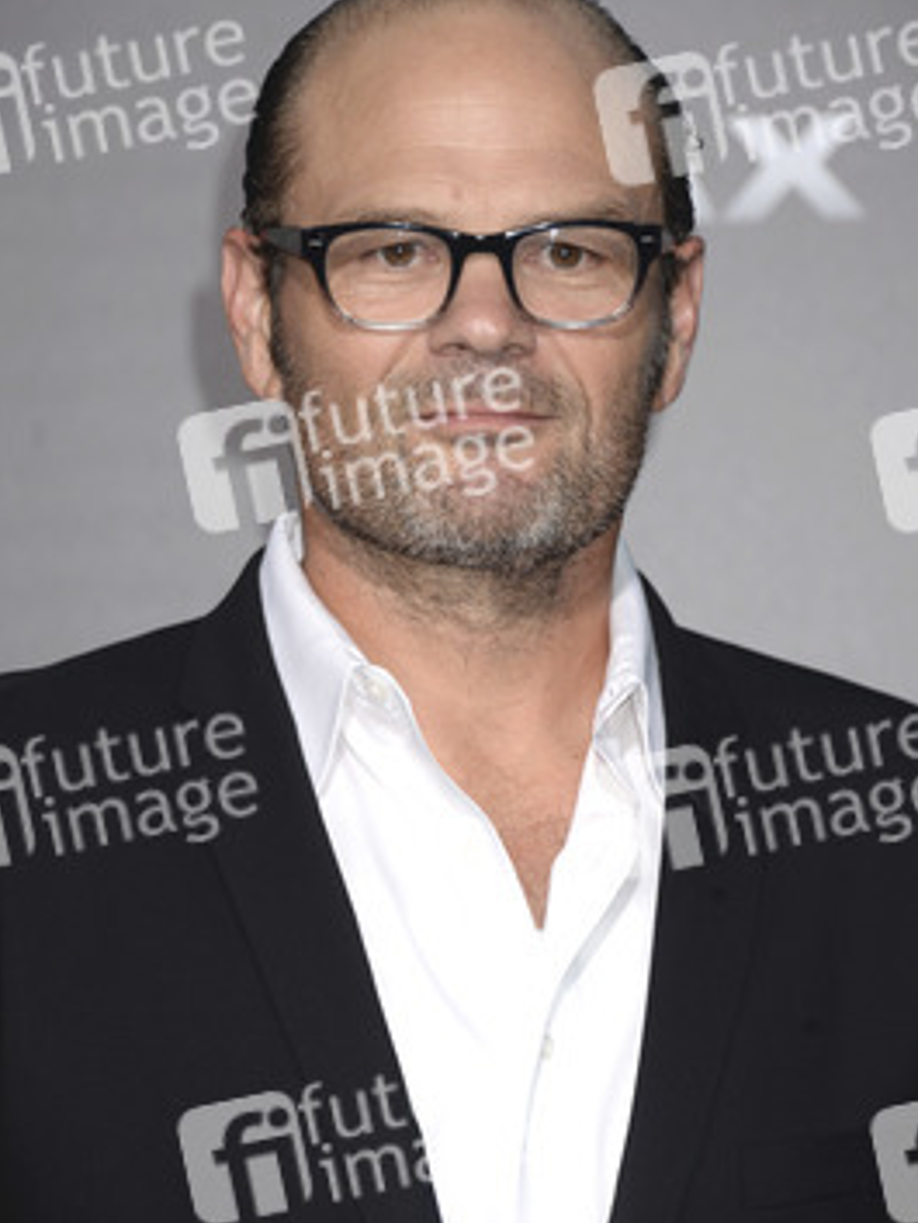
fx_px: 7315
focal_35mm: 207
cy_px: 624
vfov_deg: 9.6
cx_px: 459
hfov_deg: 7.2
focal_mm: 190
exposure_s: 1/250
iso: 640
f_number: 6.3
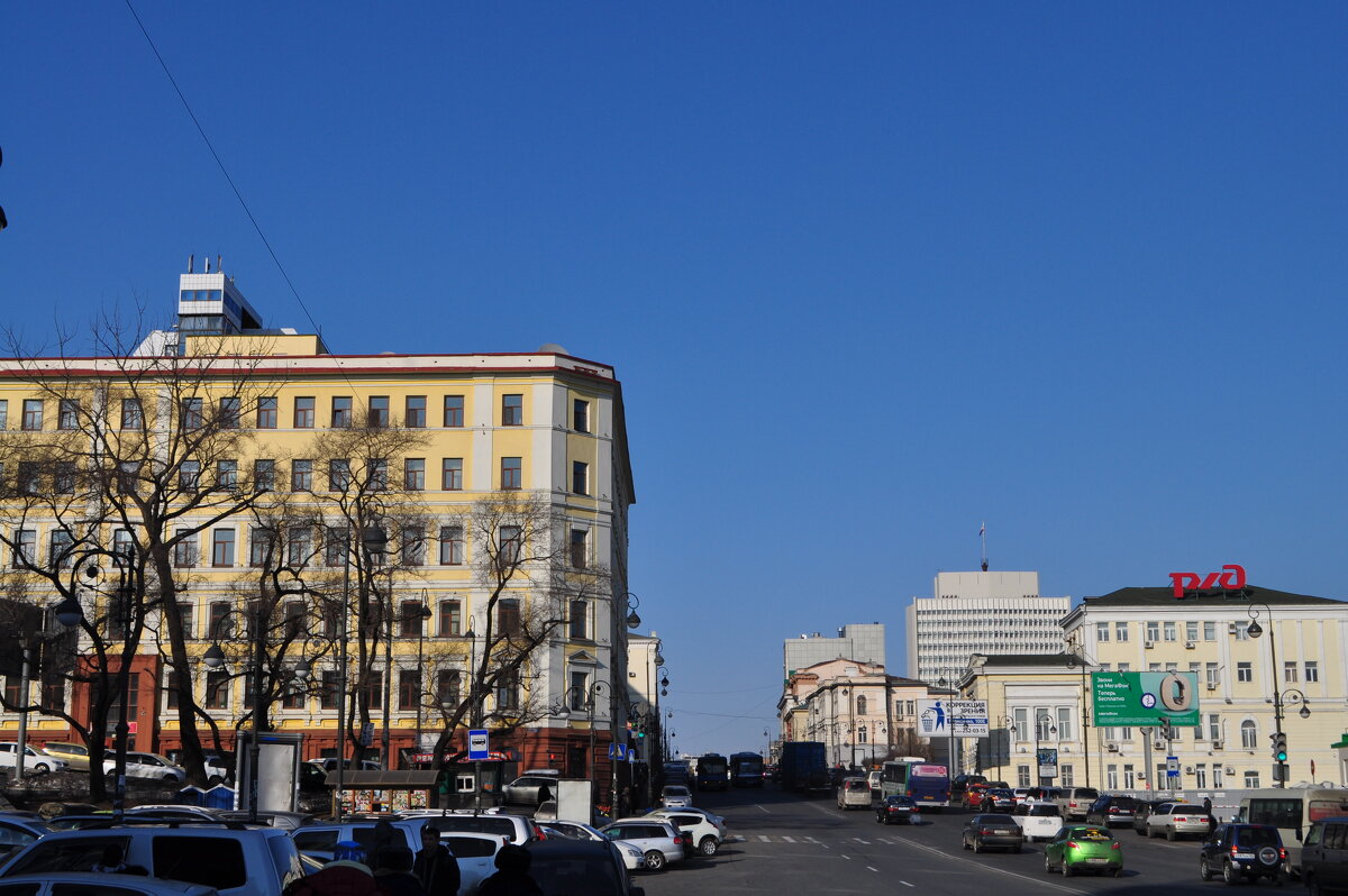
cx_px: 674
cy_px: 448
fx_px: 1908
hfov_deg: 38.9
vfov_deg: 26.4
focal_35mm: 51
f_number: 11
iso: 200
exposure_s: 1/500
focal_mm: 34
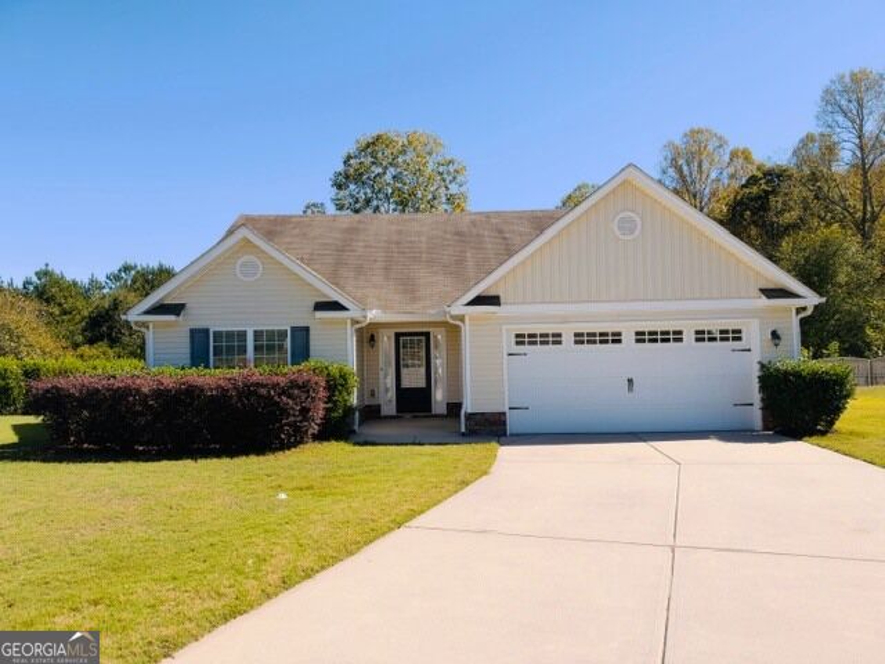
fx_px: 614
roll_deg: +2.3
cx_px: 442
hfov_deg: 71.6
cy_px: 332
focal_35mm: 24
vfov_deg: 56.8
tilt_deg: +3.0
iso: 64
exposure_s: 1/3891
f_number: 1.8
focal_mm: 6.93
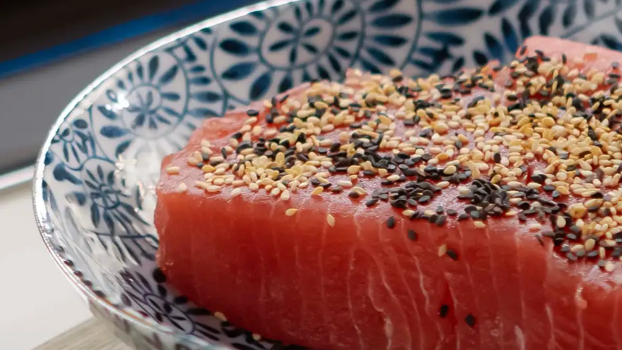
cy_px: 54
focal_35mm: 307
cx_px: 75
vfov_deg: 4.0
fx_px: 5064
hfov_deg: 7.0
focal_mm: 70
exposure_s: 1/100
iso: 500
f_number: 2.8
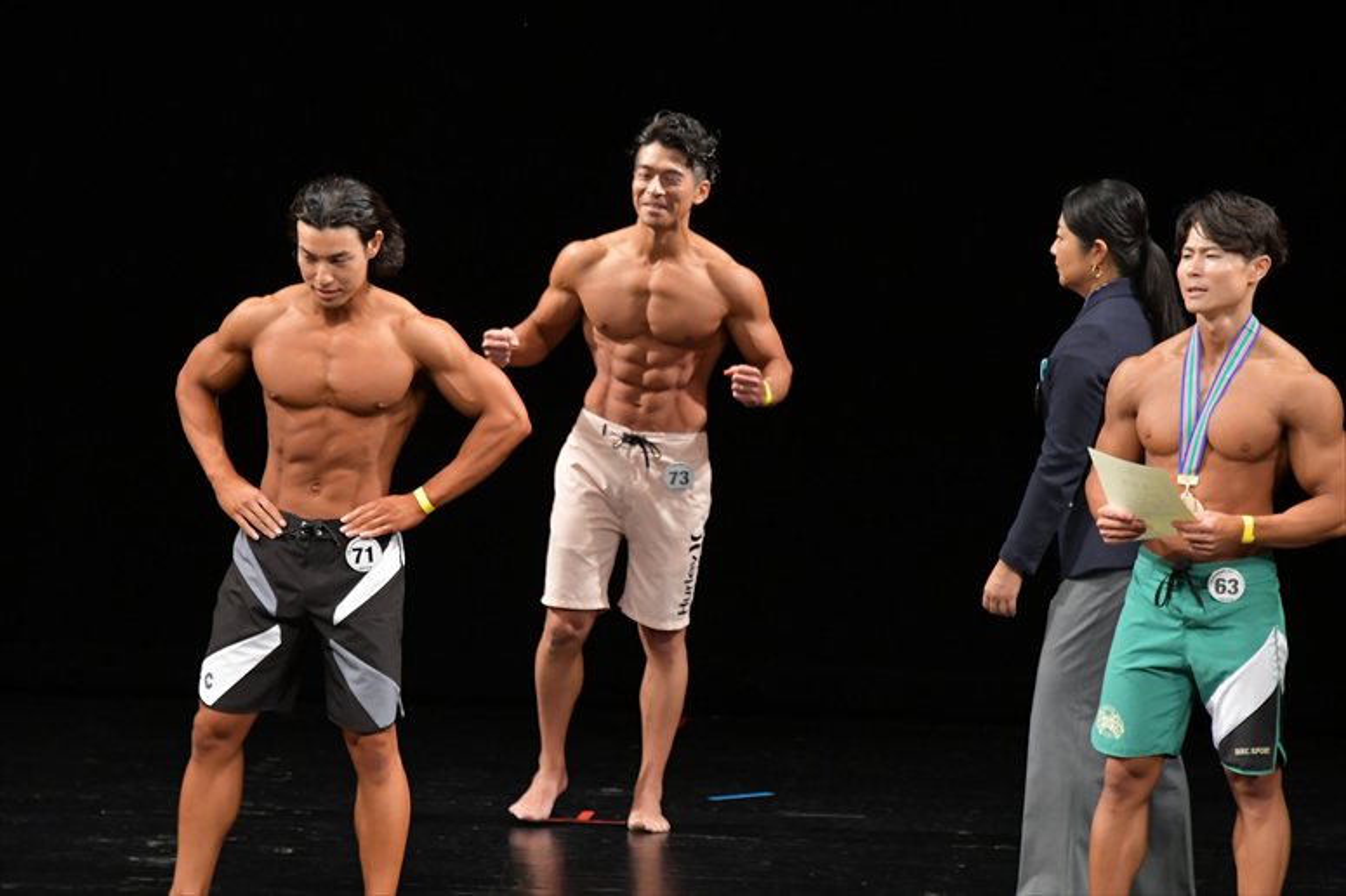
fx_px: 11211
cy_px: 448
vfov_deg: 4.6
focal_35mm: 300
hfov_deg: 6.9
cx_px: 673
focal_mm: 200
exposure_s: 1/400
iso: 3200
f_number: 5.6
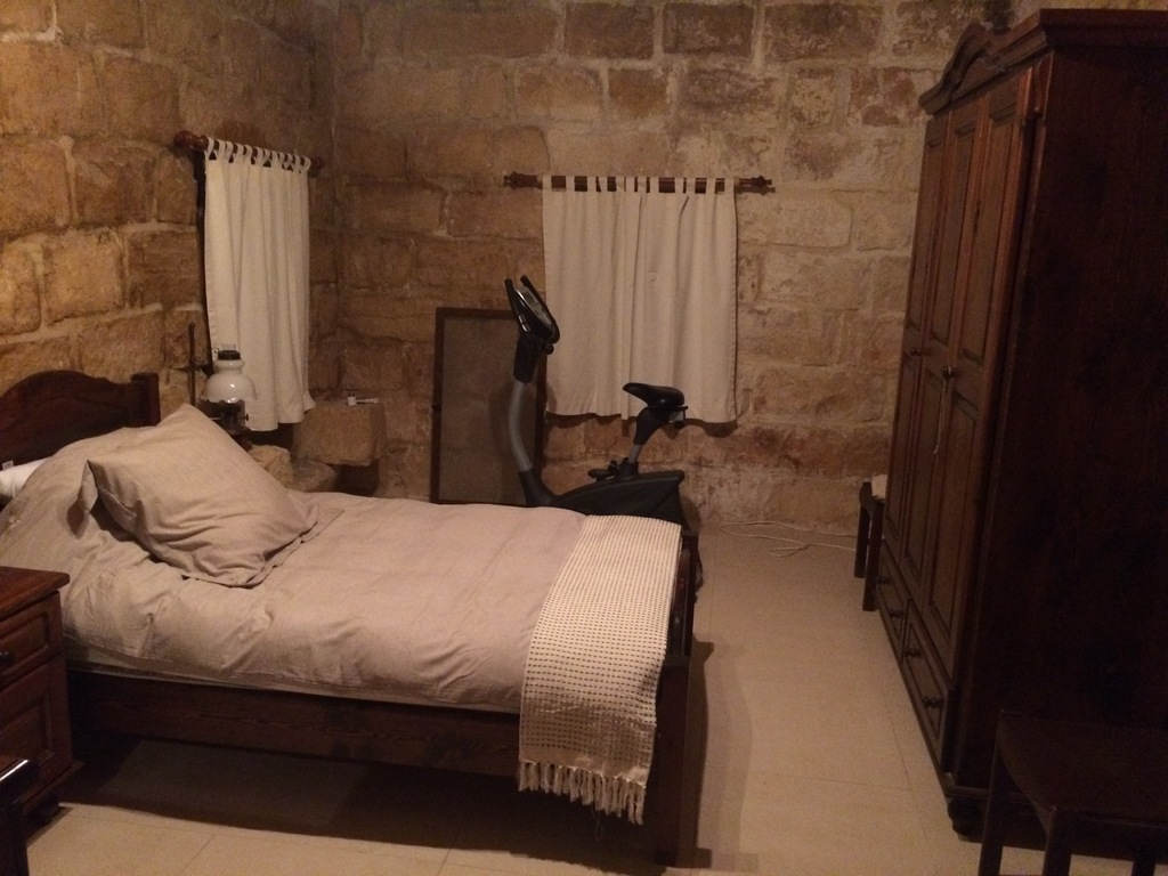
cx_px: 584
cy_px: 438
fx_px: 979
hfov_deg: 61.7
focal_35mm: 29
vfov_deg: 48.2
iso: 400
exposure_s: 1/17
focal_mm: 4.15
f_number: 2.2
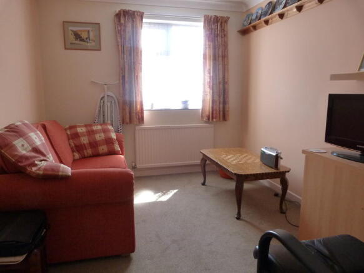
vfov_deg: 54.9
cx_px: 182
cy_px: 136
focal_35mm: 25
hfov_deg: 69.4
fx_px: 263
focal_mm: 4.5
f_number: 2.8
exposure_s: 1/60
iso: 320
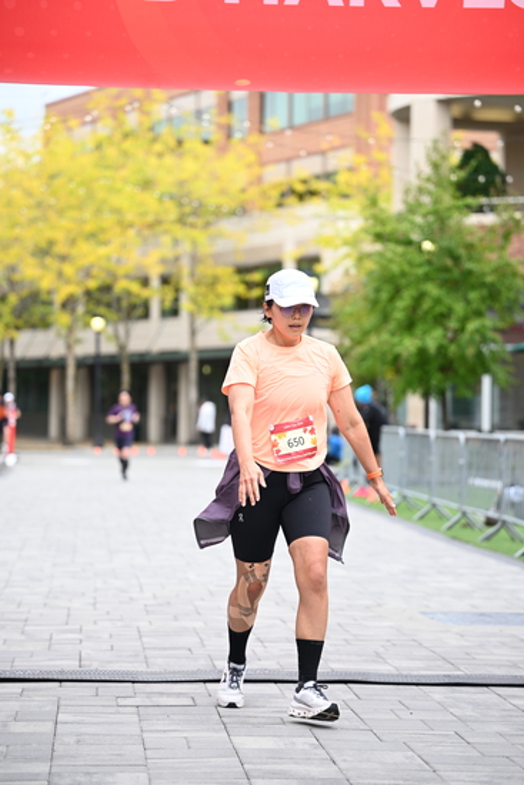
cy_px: 392
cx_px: 262
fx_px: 2204
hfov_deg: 13.6
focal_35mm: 101
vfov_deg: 20.2
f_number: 2.8
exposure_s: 1/1600
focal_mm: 101
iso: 640
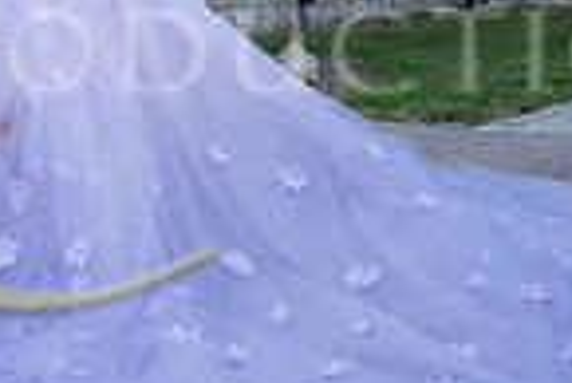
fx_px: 1272
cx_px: -71
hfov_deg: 23.6
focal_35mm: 80
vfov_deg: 15.8
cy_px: -188
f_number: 2.8
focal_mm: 20
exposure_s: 1/800
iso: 125
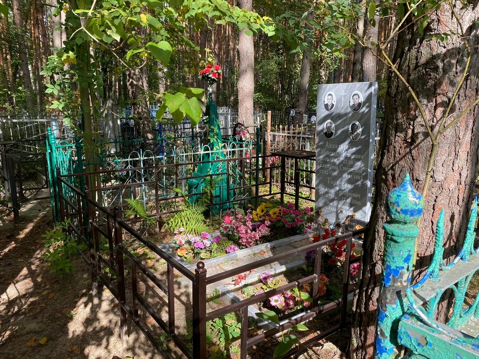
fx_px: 360
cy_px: 180
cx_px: 240
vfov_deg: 53.1
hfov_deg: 67.3
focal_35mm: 26
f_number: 1.8
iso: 32
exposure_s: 1/651
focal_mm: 4.25
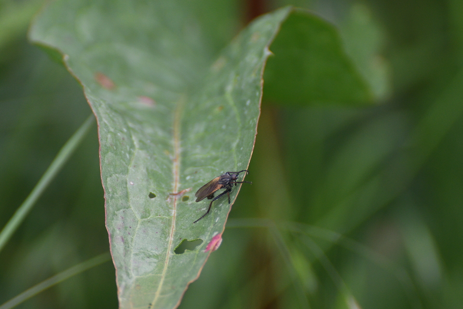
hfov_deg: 4.6
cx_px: 232
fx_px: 5787
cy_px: 154
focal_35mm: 450
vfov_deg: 3.1
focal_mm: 300
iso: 1250
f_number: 6.3
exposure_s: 1/800
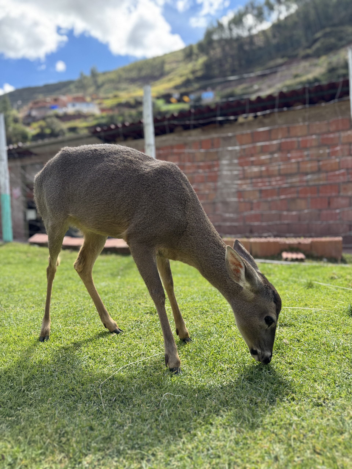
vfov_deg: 71.6
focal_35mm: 24
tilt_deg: -3.5
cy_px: 234
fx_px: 325
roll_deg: +2.1
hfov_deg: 56.8
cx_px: 176
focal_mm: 6.76
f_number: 1.78
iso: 80
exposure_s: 1/700
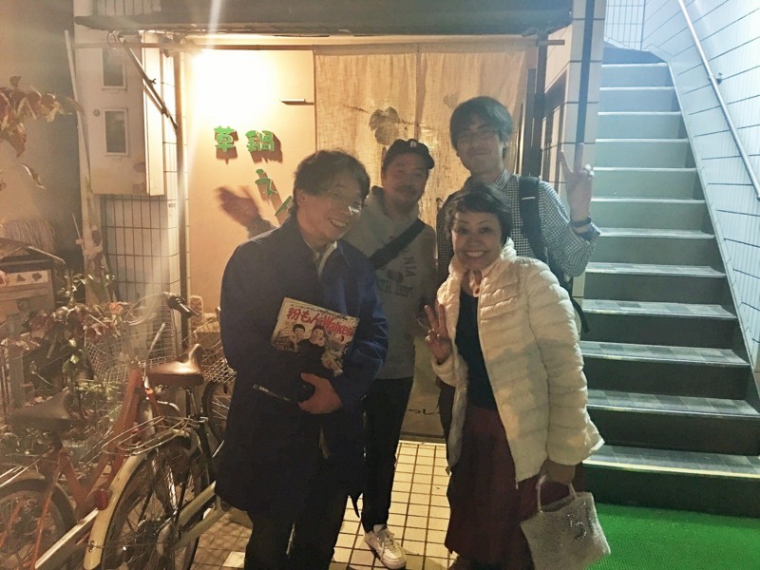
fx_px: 637
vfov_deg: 48.2
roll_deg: -0.1
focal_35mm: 29
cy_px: 285
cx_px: 380
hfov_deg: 61.7
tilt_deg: -10.0
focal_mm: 4.15
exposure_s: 1/4
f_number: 2.2
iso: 80
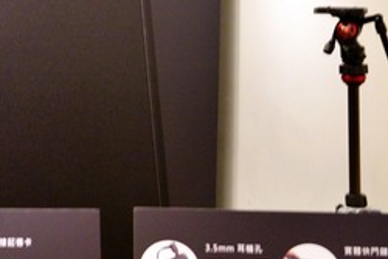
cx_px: -140
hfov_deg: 17.6
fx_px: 1160
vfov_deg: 12.6
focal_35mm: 108
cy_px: 23
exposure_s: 1/40
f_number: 5
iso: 1250
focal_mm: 23
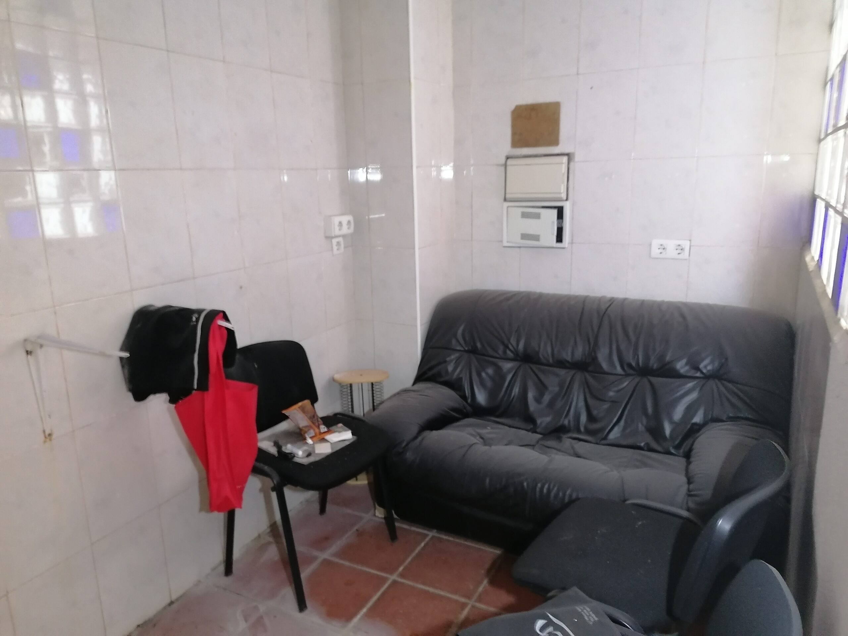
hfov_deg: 65.3
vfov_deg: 51.4
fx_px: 661
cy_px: 318
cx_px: 424
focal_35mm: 27
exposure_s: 1/16.7
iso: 640
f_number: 1.8
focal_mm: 4.75
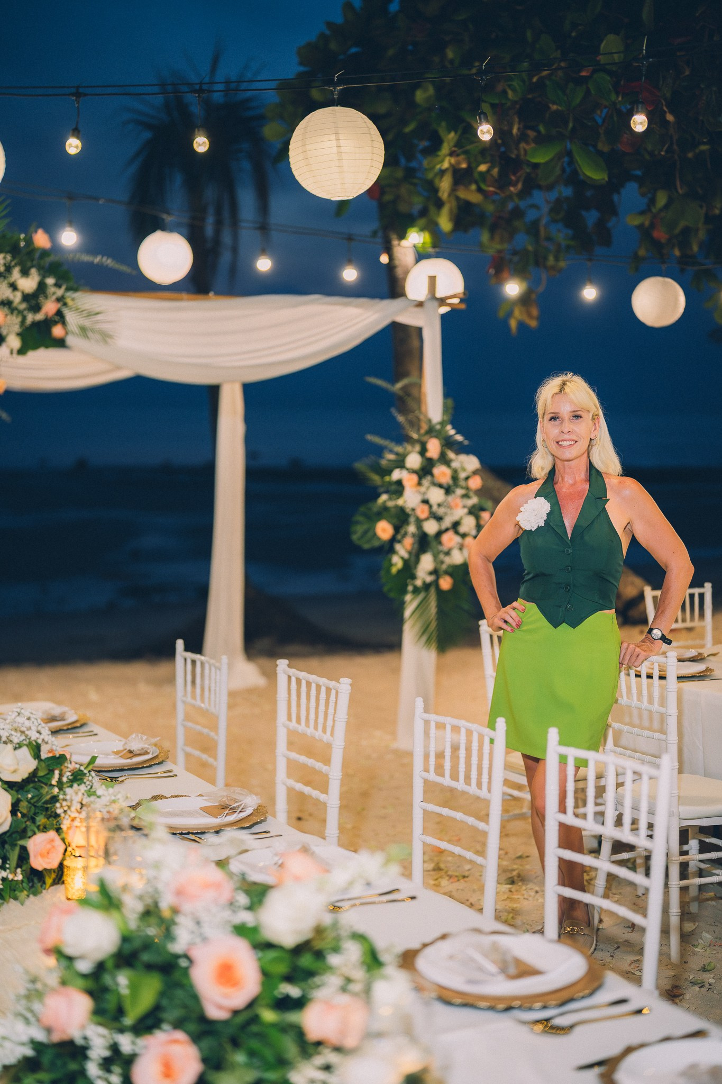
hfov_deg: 27.0
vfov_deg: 39.6
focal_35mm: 50
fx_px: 1504
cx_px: 361
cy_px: 542
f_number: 1.6
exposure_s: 1/250
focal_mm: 50
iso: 1600
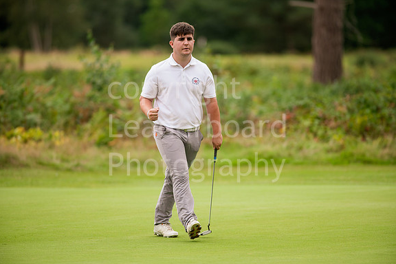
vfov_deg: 4.6
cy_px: 132
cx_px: 198
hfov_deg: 6.8
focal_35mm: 302
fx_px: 3322
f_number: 4
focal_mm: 300
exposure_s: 1/2000
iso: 500
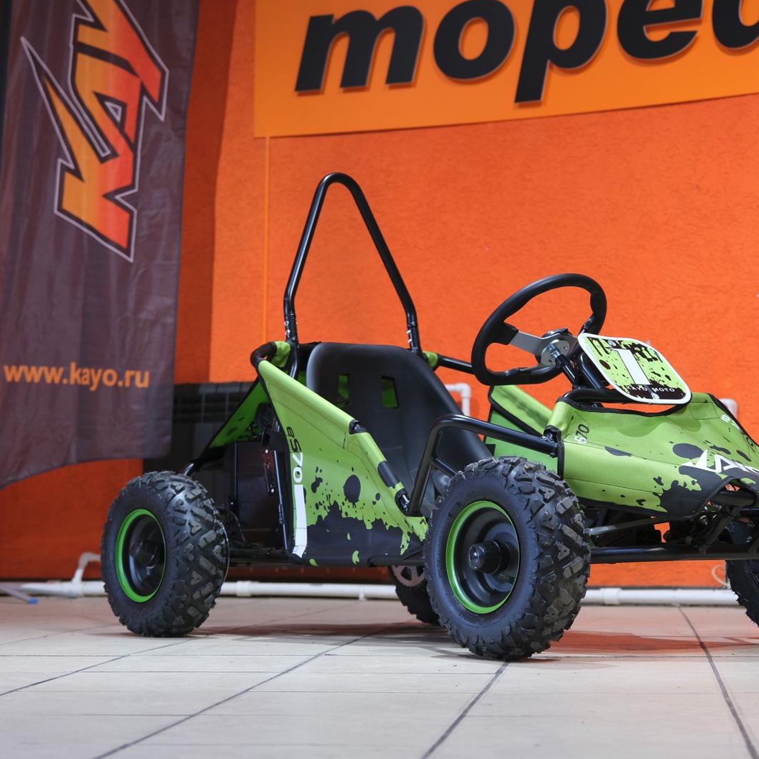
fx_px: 1885
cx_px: 447
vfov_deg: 22.8
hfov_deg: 22.7
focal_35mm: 76
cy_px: 381
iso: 1250
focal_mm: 39.3
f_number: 4
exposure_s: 1/100
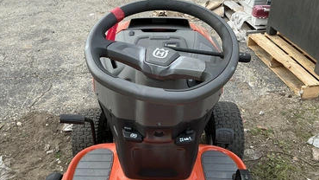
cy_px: 80
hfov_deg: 59.4
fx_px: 279
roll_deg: +3.0
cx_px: 149
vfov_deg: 35.6
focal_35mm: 33
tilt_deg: -31.9
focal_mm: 3
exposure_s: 1/241
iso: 25
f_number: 1.8
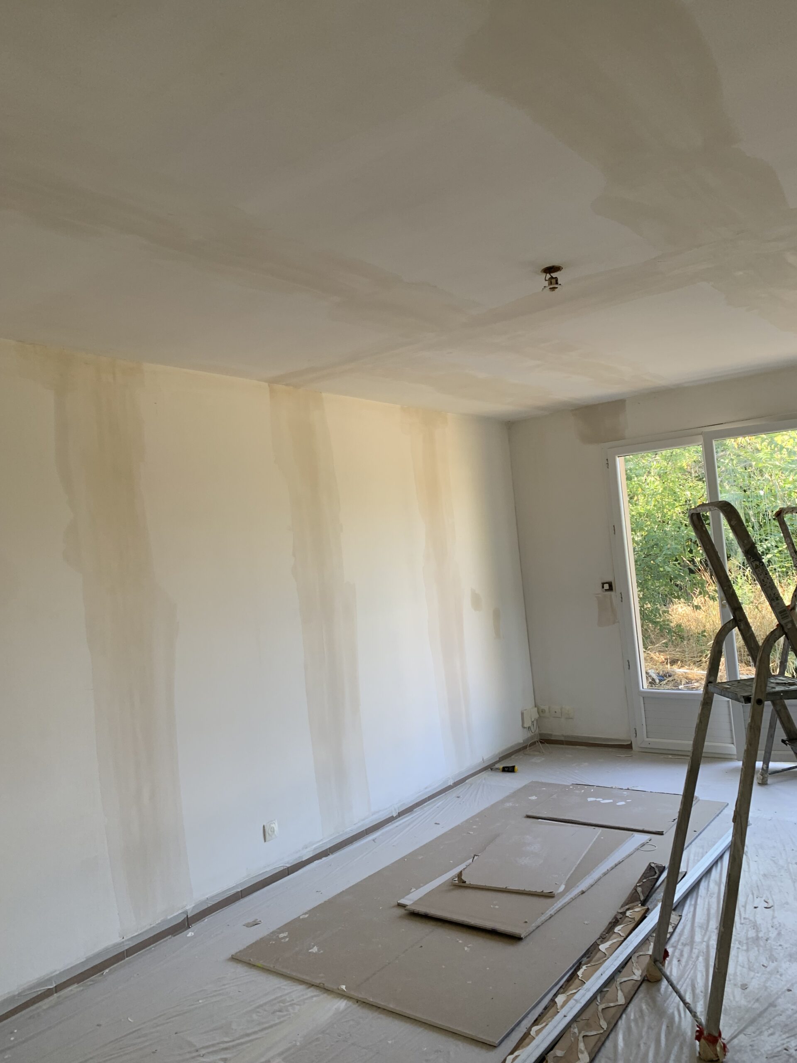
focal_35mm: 26
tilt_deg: +4.0
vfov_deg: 67.3
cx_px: 398
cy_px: 532
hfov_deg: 53.1
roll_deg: +5.5
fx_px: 798
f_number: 1.8
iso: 64
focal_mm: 4.25
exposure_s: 1/121
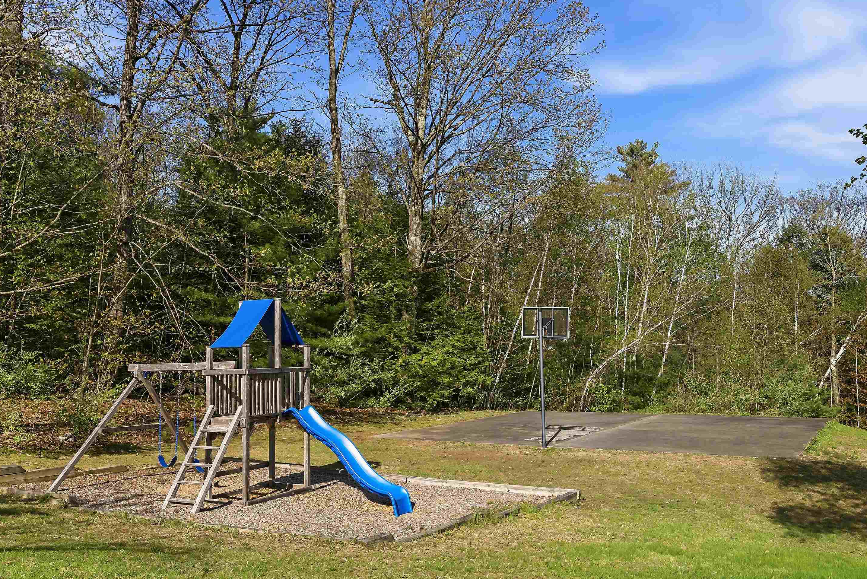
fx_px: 760
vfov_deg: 41.7
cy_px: 282
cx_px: 426
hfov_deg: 59.4
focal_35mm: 32
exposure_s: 1/1600
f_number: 9
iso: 800
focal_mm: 29.5
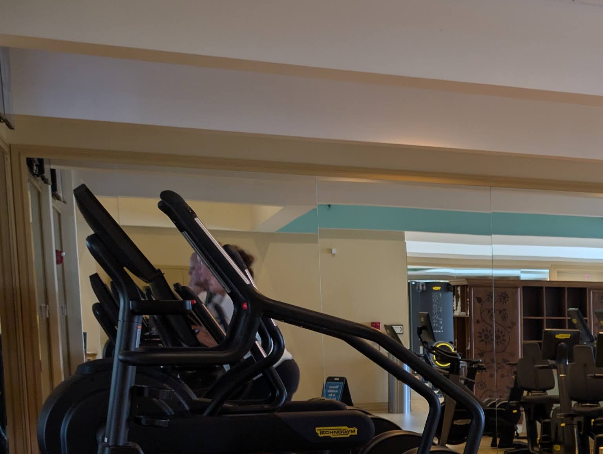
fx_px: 1256
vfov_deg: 19.7
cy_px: 478
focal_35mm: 72
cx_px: 880
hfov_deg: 22.6
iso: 27
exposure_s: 1/16
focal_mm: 6.9
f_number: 1.68
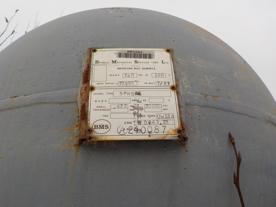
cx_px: 138
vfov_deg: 46.8
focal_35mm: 30
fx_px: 239
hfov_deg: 60.0
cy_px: 104
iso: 125
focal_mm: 4.1
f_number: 3.3
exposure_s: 1/320
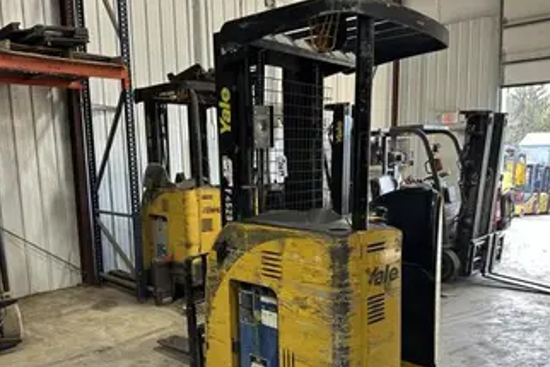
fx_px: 474
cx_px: 299
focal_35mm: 31
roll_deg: +0.8
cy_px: 232
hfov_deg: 60.2
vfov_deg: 42.0
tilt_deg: -8.7
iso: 160
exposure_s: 1/121
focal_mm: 6.86
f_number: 1.78
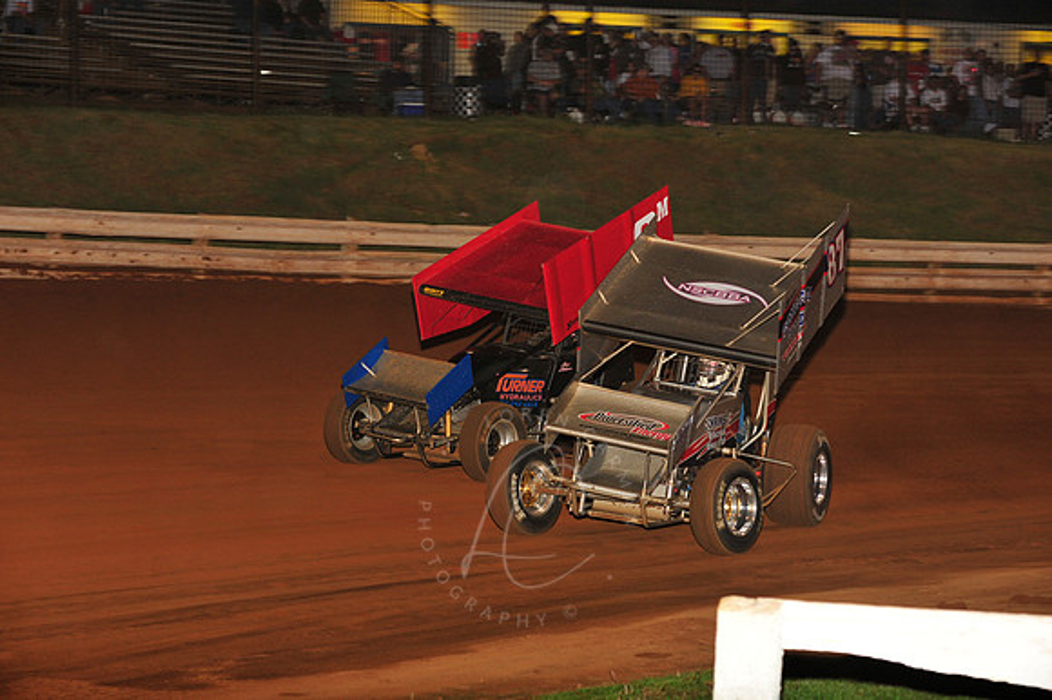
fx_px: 3271
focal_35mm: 112
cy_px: 350
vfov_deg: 12.2
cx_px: 526
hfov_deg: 18.3
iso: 1000
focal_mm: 112
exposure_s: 1/320
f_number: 6.3
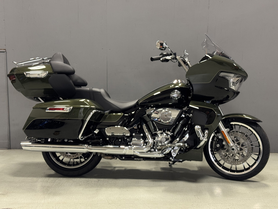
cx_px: 139
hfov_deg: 39.7
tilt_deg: -7.9
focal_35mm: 48
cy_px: 104
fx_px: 385
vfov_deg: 30.3
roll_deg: -0.4
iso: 200
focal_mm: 6.76
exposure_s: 1/40
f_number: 1.78
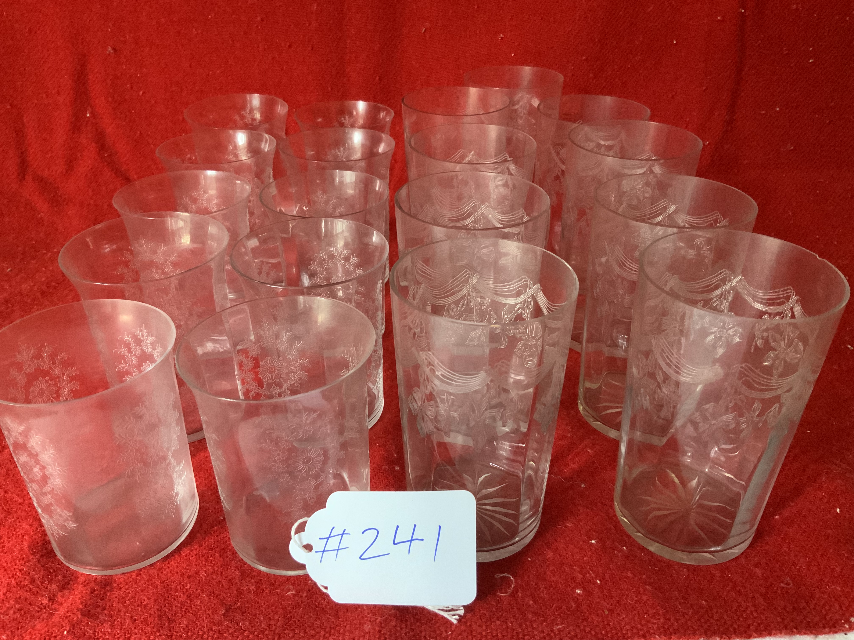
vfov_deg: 48.2
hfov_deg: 61.7
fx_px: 715
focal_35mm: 29
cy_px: 320
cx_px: 427
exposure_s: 1/55
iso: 320
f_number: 1.8
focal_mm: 3
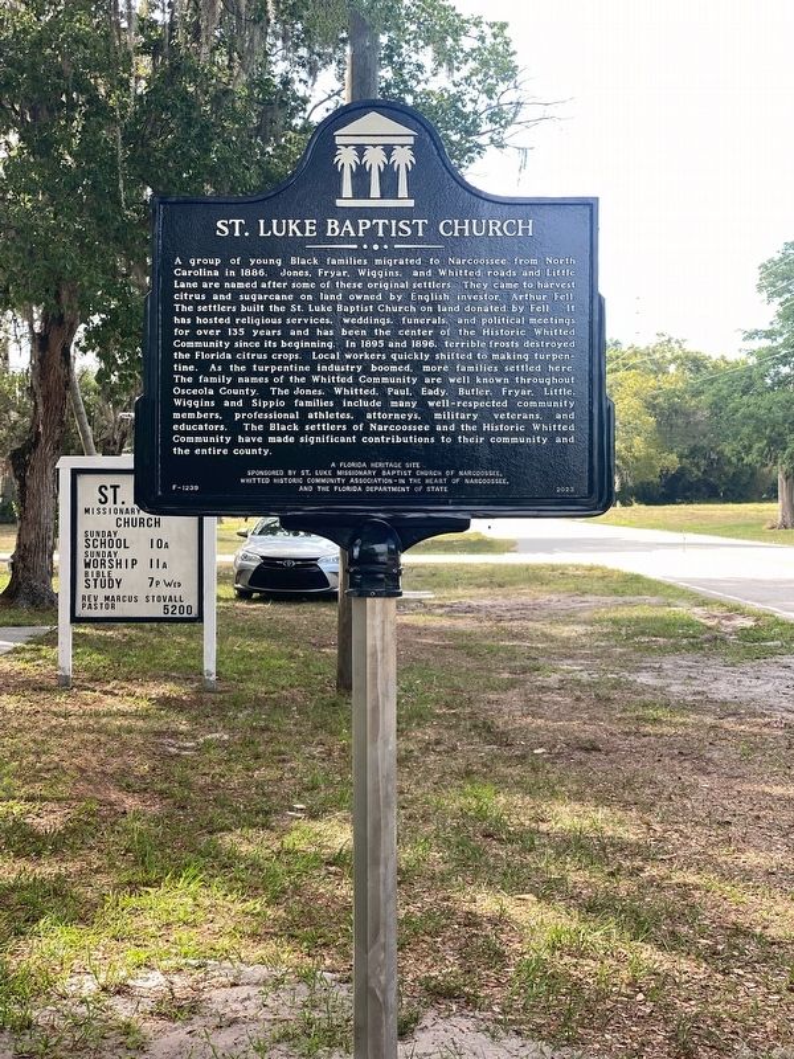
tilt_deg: -0.2
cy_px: 530
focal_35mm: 52
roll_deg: -0.9
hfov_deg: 28.0
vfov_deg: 36.8
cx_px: 397
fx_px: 1590
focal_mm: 6
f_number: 2
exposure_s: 1/264
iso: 20
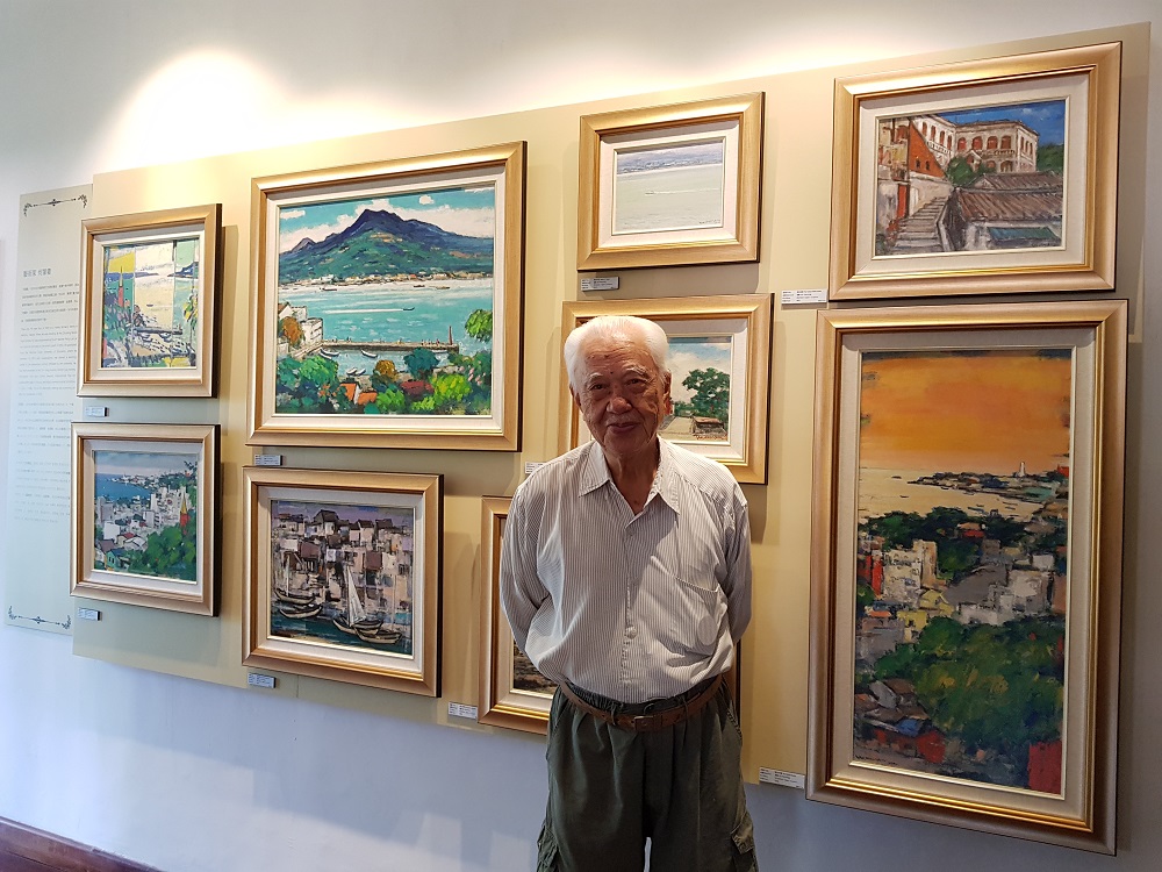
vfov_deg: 53.1
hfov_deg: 67.3
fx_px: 873
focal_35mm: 26
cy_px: 436
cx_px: 581
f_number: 1.7
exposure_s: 1/60
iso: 200
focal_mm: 4.3
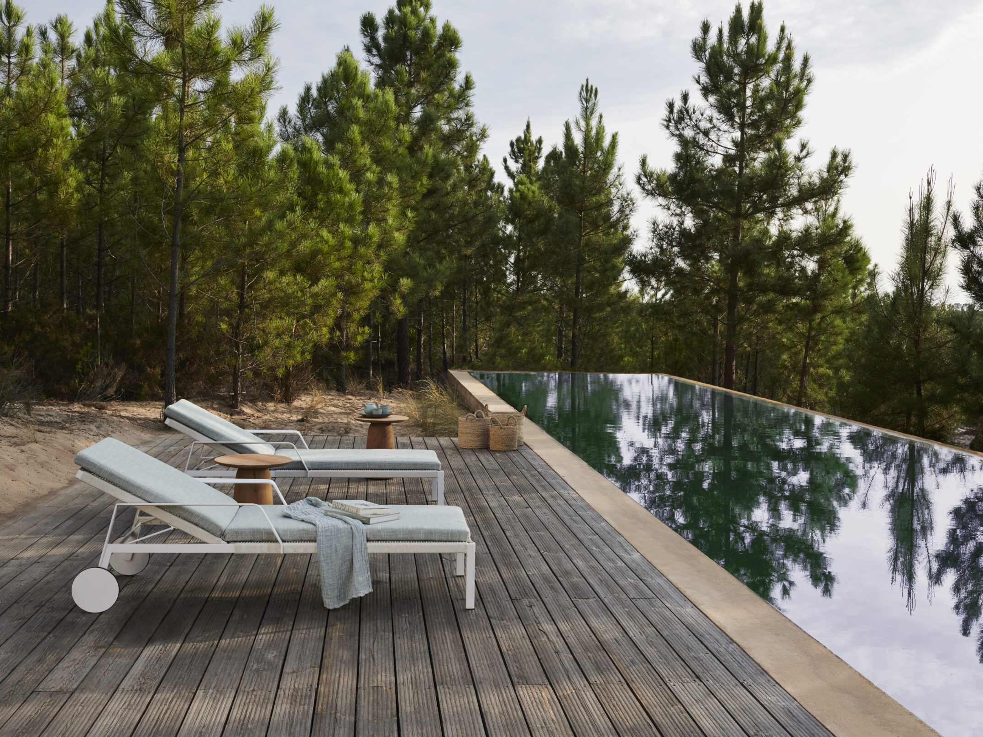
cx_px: 465
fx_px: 1136
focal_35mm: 40
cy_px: 386
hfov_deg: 46.8
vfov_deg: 35.9
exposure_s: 1/250
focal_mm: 35
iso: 400
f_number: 11
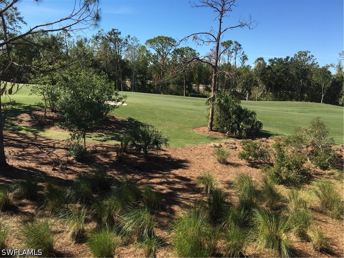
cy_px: 129
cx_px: 172
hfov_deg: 61.7
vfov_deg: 48.2
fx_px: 288
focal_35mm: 29
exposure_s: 1/916
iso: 25
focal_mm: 4.15
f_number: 2.2
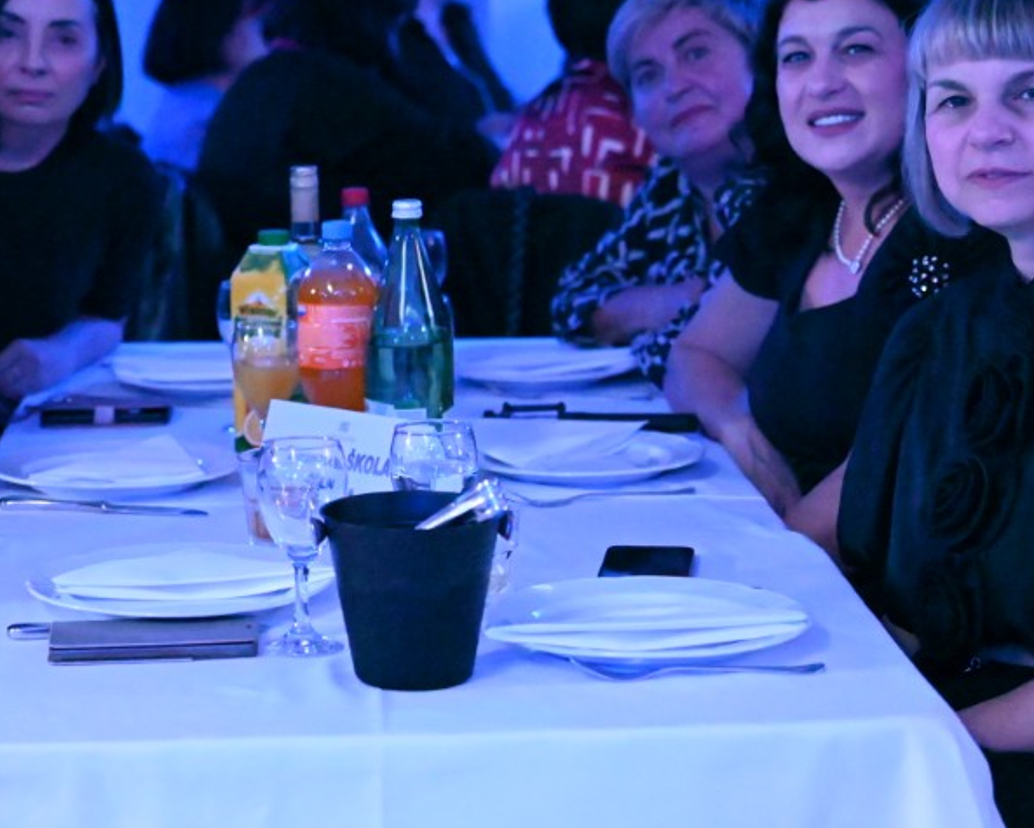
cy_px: 399
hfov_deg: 20.9
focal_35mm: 91
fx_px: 2786
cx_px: 324
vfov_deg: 16.9
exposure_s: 1/250
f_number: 2.8
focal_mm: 50
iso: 32000
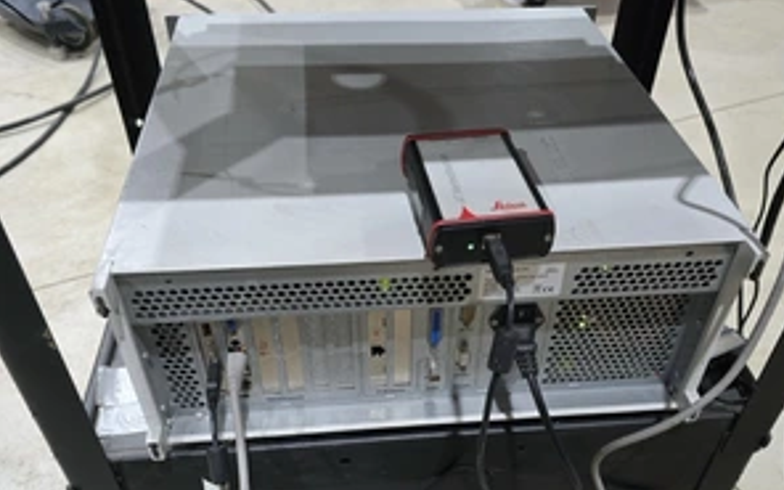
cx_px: 395
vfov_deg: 37.9
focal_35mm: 33
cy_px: 326
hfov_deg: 58.1
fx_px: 705
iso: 1000
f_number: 1.7
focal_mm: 6.3
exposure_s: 1/120
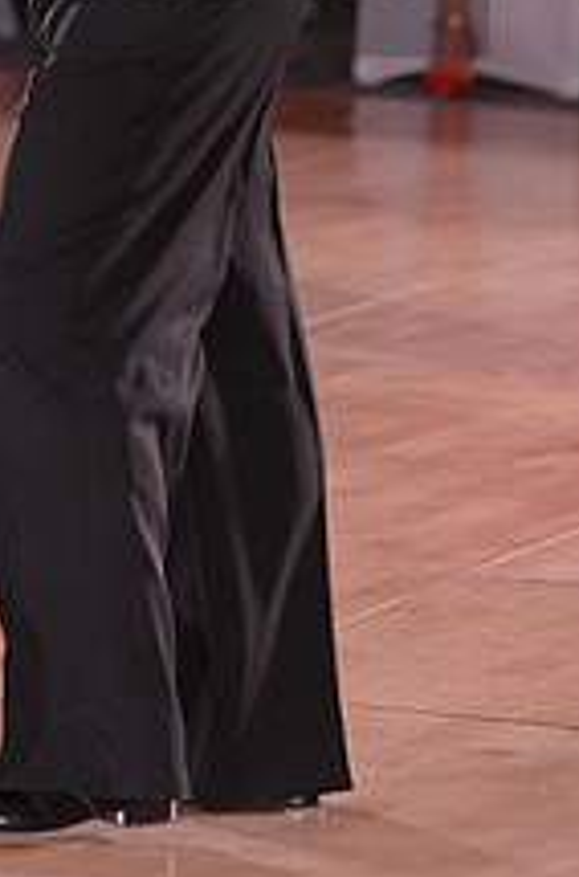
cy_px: -78
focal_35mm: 392
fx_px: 9518
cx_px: -71
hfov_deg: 3.5
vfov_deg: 5.3
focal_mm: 145
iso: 3200
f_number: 5
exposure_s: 1/250
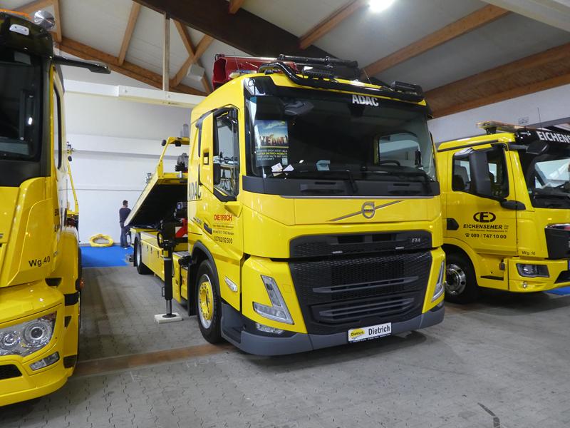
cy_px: 214
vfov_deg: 56.8
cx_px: 285
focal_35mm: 24
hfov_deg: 71.6
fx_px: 395
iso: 400
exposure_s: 1/60
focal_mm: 4.3
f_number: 3.3
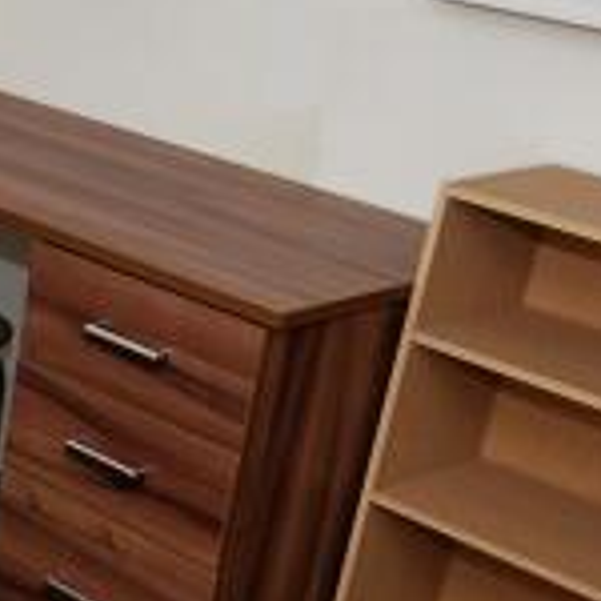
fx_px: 1709
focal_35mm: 87
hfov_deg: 17.6
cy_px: 451
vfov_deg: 19.8
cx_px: -337
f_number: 4
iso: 100
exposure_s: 1/60
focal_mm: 10
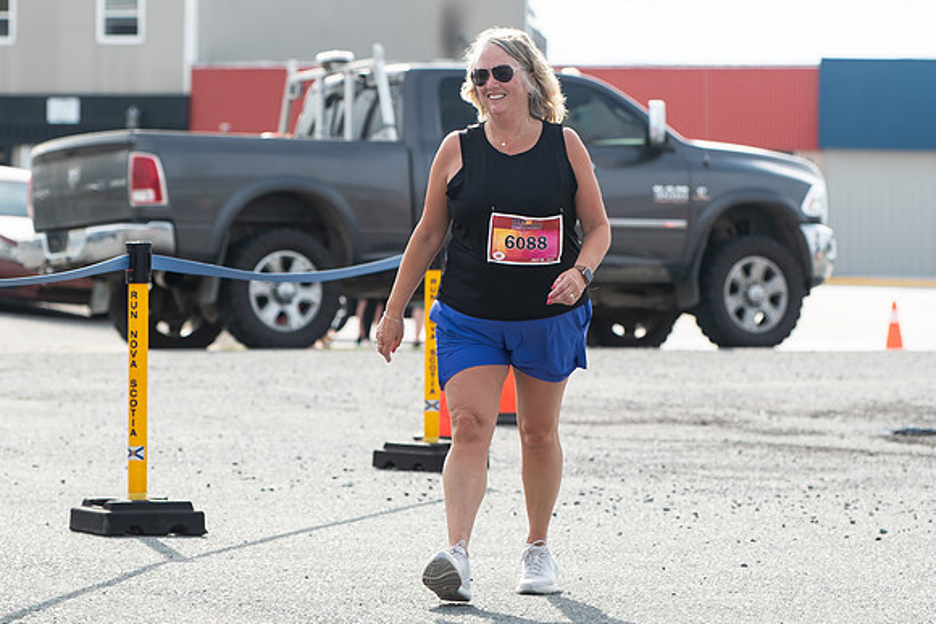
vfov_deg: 7.4
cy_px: 102
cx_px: 468
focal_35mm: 186
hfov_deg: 11.0
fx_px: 4841
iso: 250
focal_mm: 102
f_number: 4.5
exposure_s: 1/1600
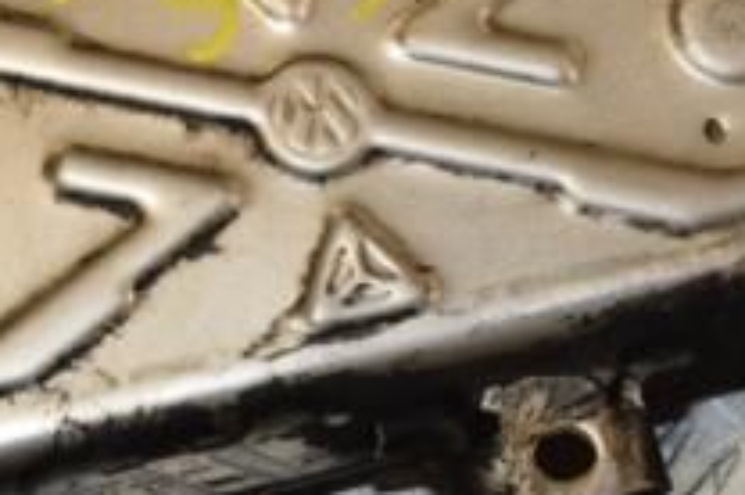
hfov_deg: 11.3
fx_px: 3761
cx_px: 430
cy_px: 176
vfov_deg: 7.5
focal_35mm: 182
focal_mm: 42
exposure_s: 1/200
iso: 800
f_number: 9
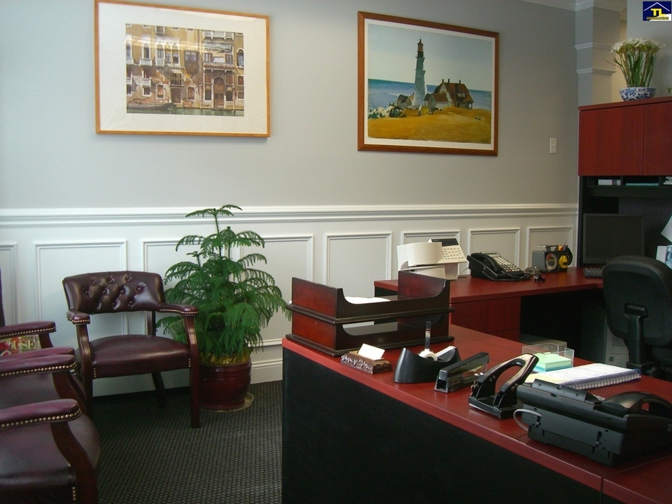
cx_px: 336
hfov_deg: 49.0
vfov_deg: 37.7
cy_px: 252
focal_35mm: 38
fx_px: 738
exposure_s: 1/60
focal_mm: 6.2
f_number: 2.7
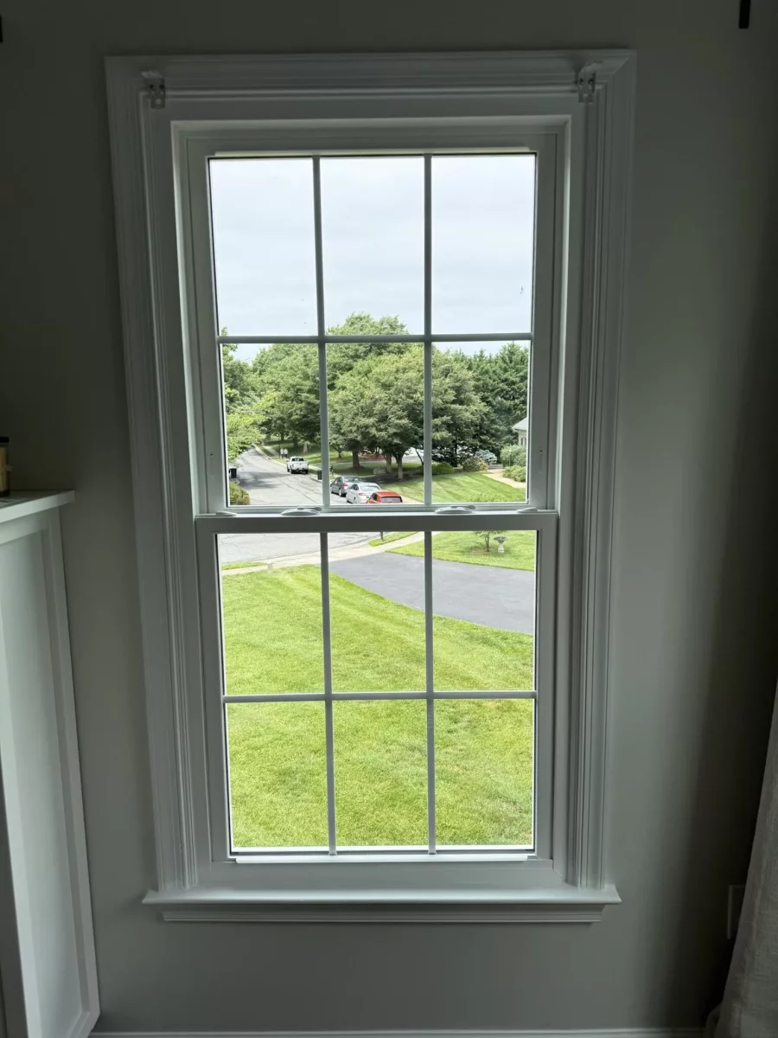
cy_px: 519
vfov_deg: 71.6
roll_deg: +0.8
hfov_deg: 56.8
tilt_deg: -8.7
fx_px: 719
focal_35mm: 24
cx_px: 389
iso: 80
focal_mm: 6.76
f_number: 1.78
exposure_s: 1/1553
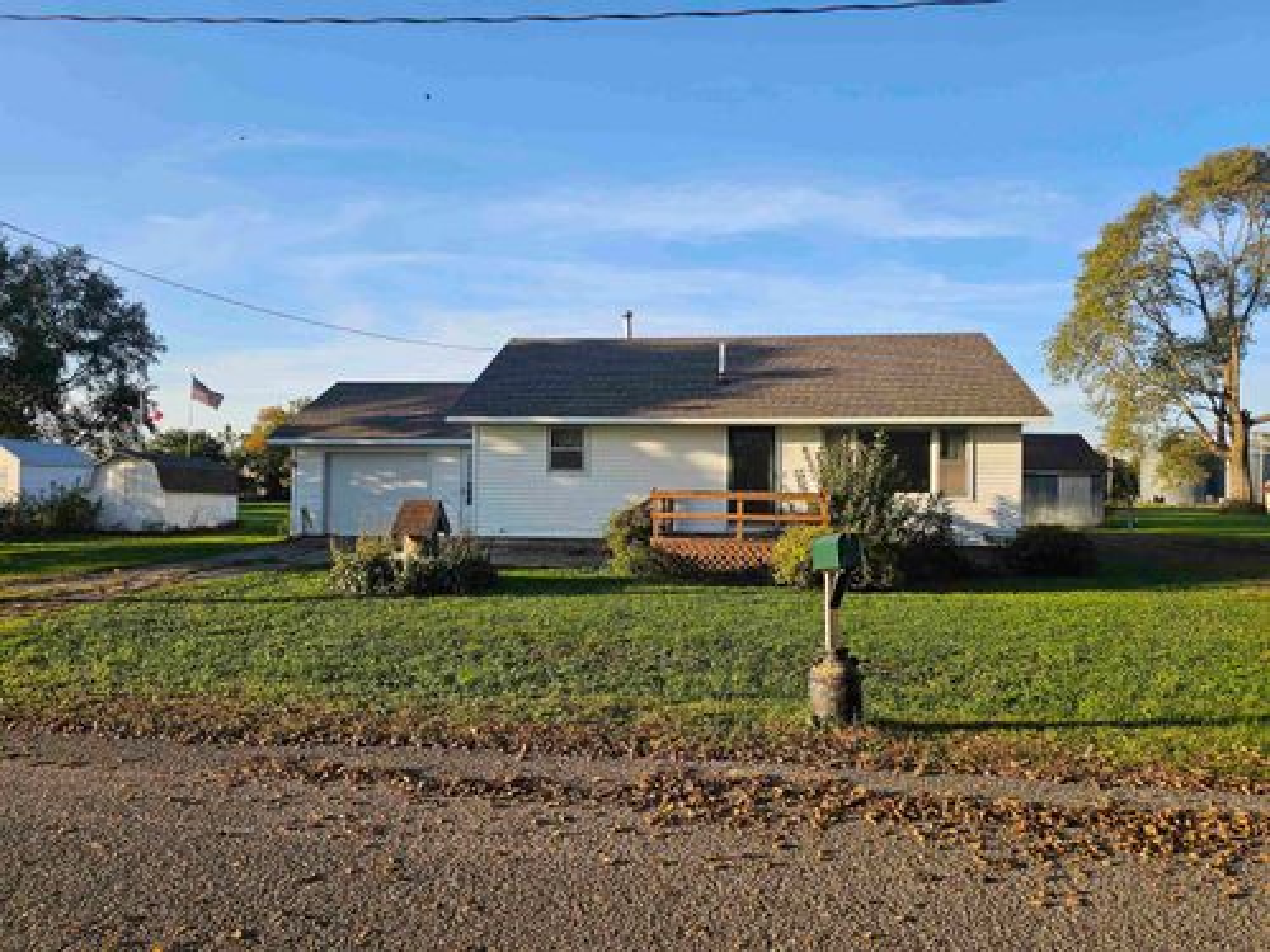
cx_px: 635
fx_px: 844
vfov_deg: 58.9
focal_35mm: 23
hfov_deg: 73.9
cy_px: 476
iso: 10
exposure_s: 1/376
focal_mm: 6.3
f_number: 1.7
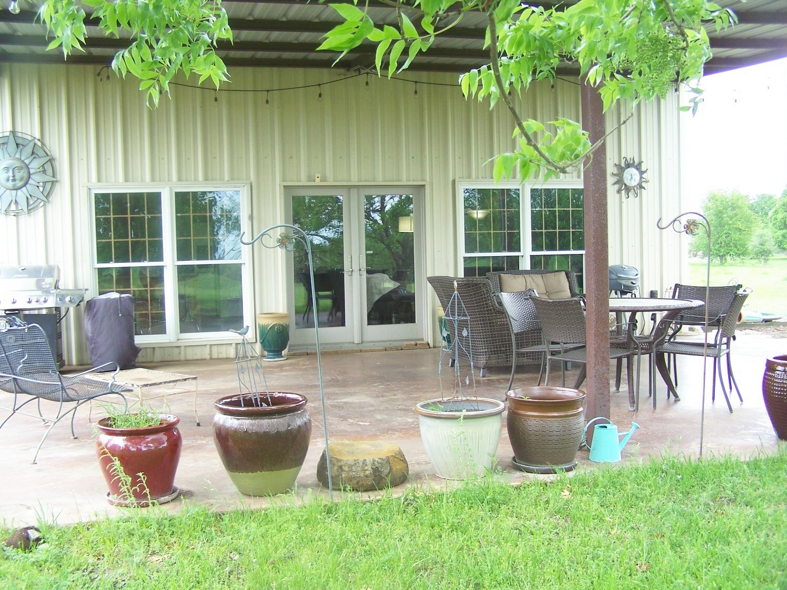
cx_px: 394
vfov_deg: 37.7
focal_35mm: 38
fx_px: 864
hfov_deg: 49.0
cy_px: 295
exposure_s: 1/60
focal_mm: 6.3
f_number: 2.8
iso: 80
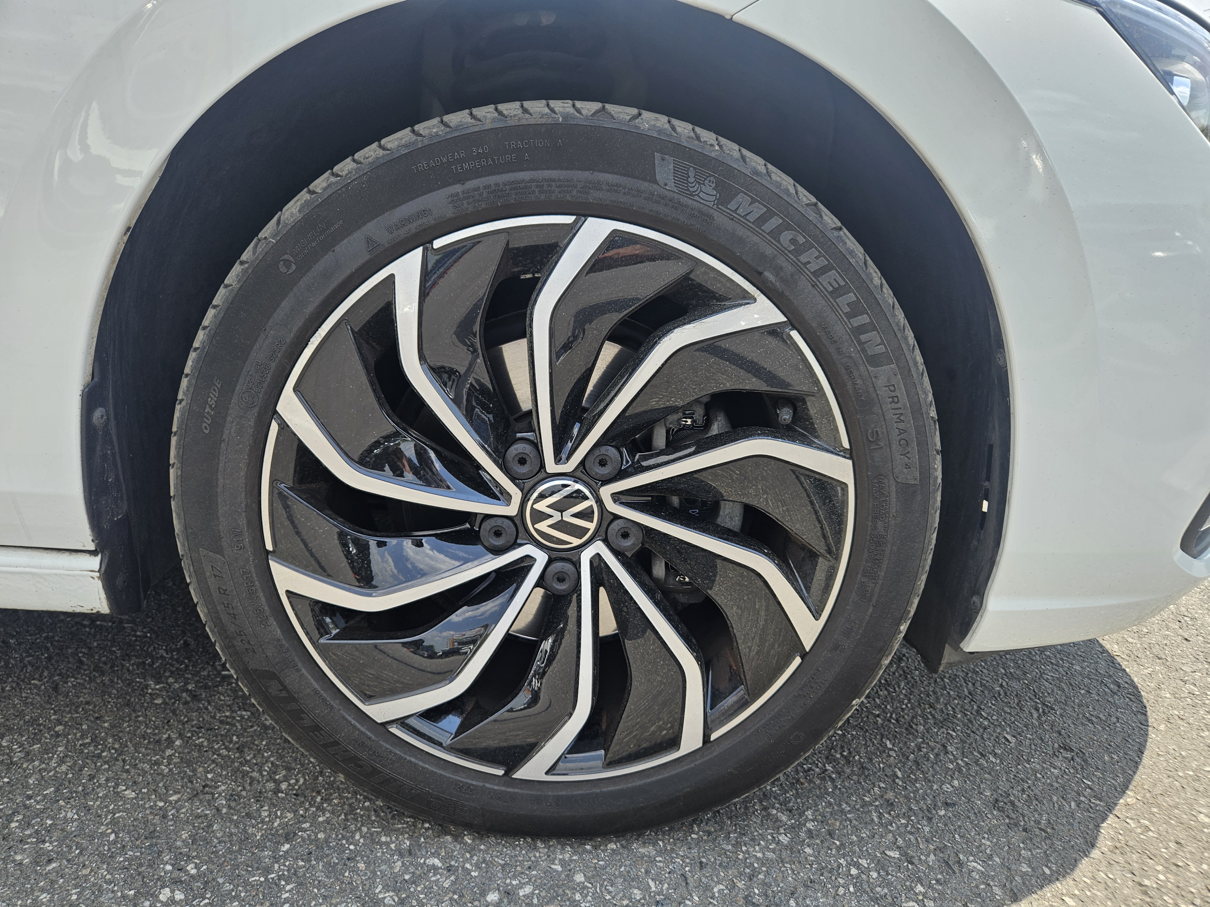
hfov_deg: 73.9
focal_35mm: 23
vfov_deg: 58.9
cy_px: 454
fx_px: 804
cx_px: 605
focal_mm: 5.4
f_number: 1.8
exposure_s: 1/512
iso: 25
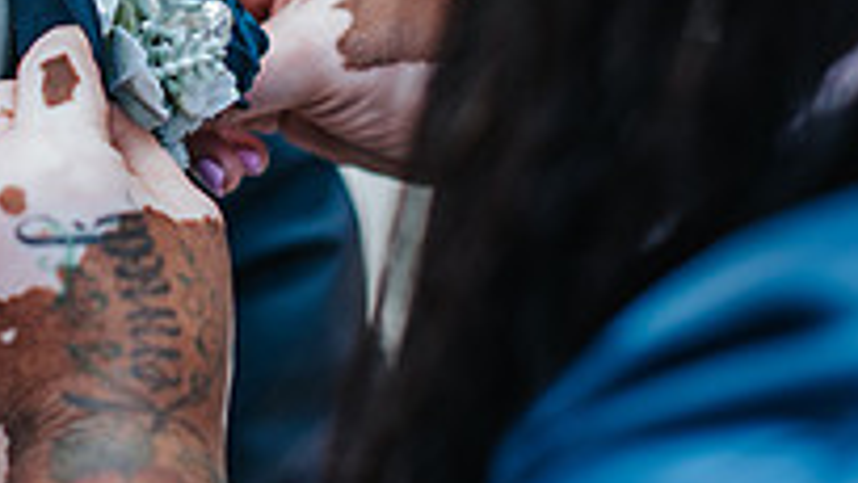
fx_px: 3392
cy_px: -120
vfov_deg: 8.1
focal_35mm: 149
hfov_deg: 14.3
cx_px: 84
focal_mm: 50
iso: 320
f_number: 2.2
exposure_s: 1/640
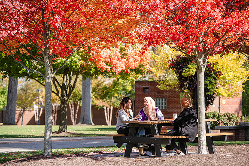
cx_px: 124
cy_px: 83
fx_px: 934
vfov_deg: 10.2
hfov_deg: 15.2
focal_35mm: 135
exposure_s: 1/500
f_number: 4
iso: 125
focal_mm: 135
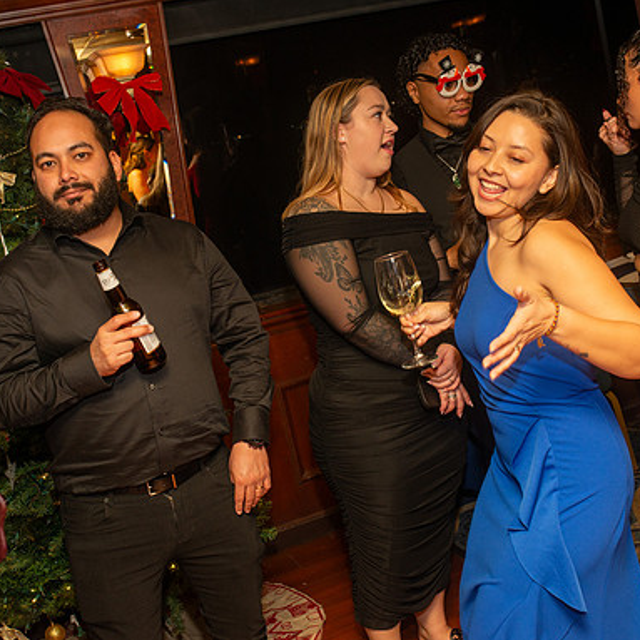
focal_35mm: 45
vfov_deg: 37.6
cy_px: 320
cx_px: 316
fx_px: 941
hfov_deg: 37.6
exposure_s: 1/60
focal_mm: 35
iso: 640
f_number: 6.3
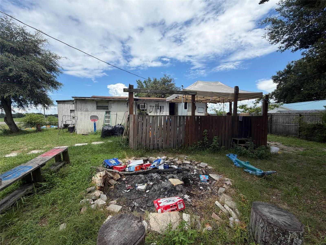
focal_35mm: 14
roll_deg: -0.4
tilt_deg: -2.0
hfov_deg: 102.1
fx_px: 132
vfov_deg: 85.7
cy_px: 122
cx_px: 163
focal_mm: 2.22
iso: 25
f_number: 2.2
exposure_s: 1/770
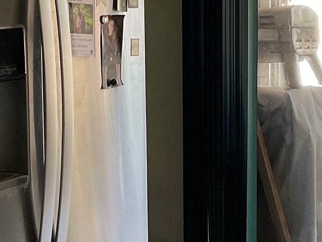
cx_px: 163
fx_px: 949
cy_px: 49
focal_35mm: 102
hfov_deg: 19.3
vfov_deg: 14.4
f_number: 1.8
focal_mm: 3
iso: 50
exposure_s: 1/122
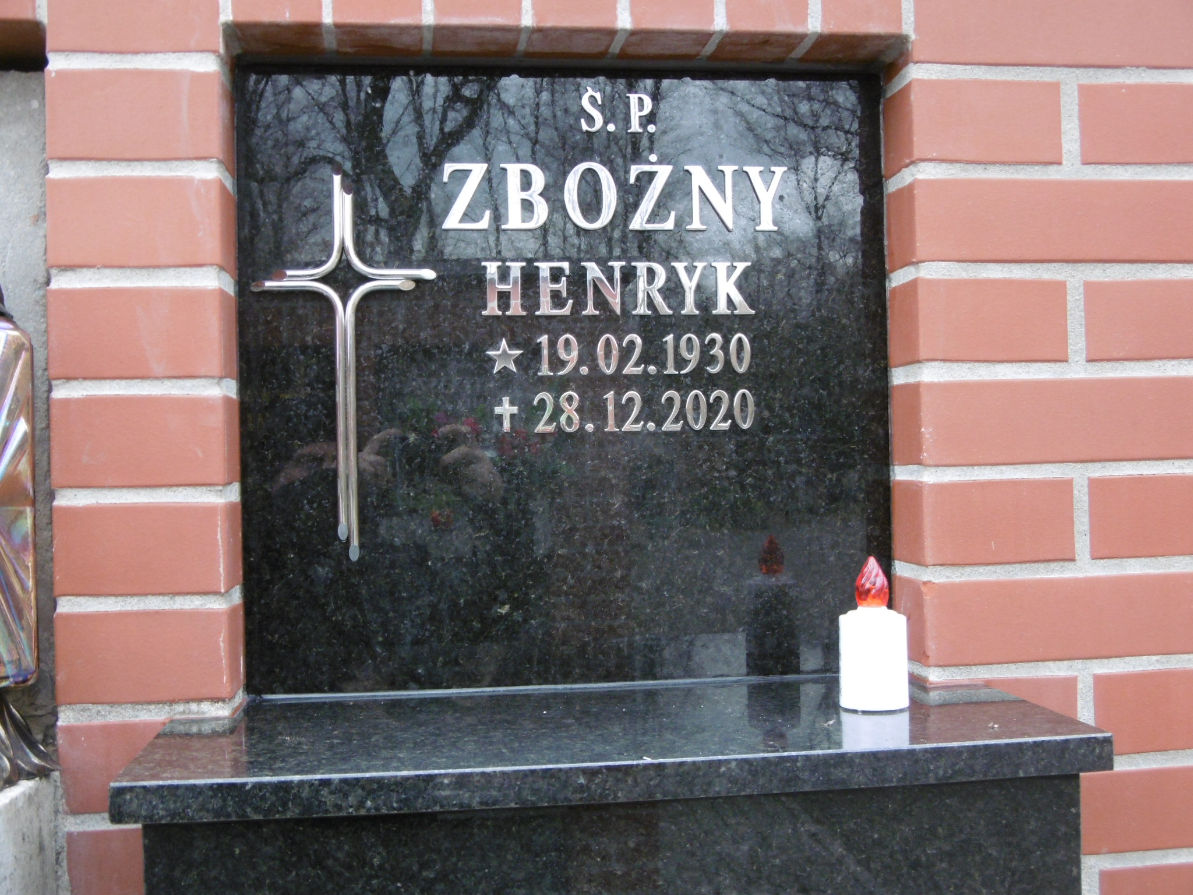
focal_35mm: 43
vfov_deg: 33.6
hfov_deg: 43.9
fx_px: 1482
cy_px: 448
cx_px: 596
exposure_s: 1/60
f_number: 3.8
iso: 250
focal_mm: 7.7
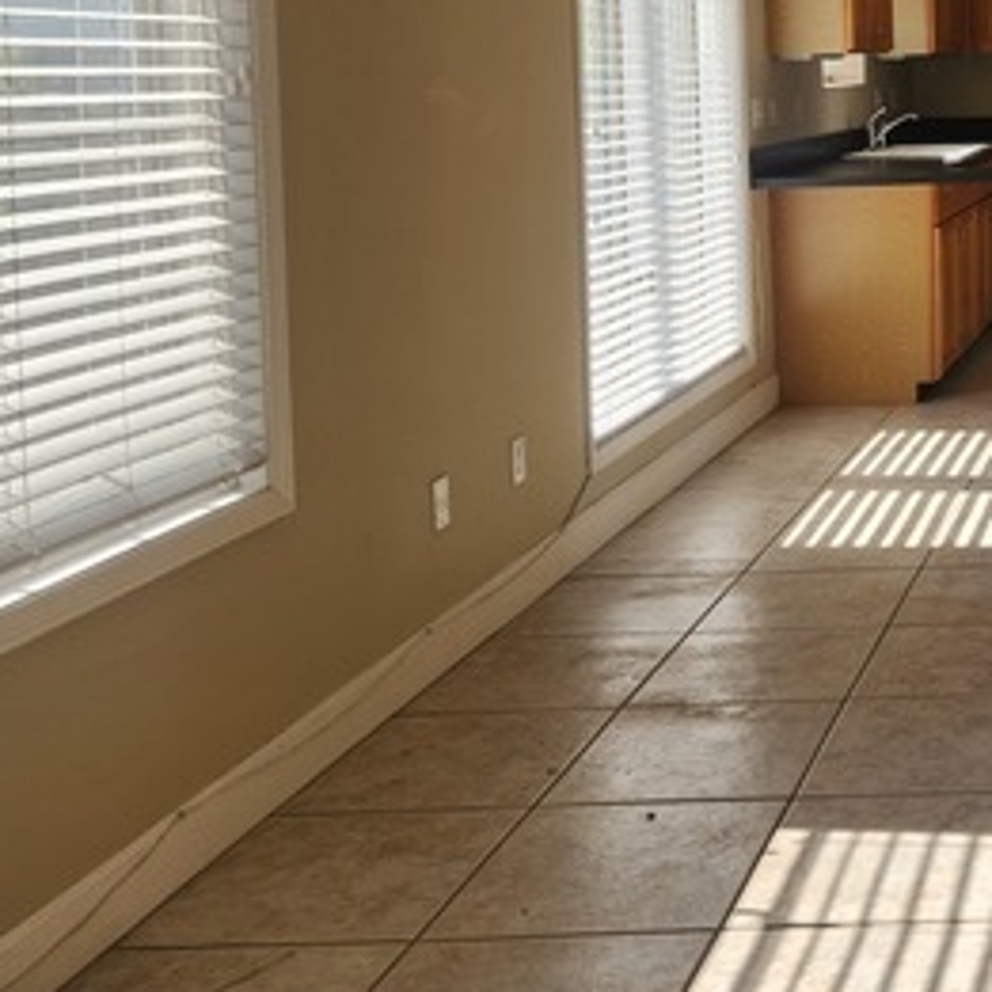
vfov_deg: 31.4
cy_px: 114
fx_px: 1686
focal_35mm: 52
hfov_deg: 28.0
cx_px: 1233
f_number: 1.8
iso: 20
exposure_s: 1/234
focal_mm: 5.4
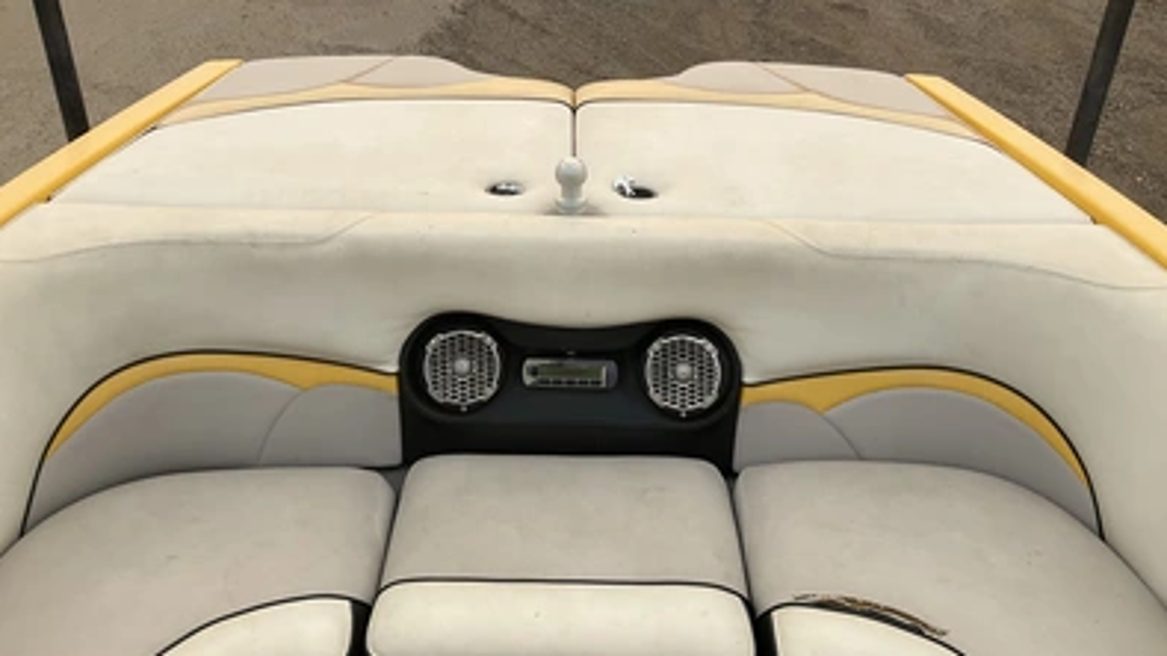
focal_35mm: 32
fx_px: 990
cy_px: 313
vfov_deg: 36.6
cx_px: 582
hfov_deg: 61.0
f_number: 1.8
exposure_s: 1/1195
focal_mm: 3
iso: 25
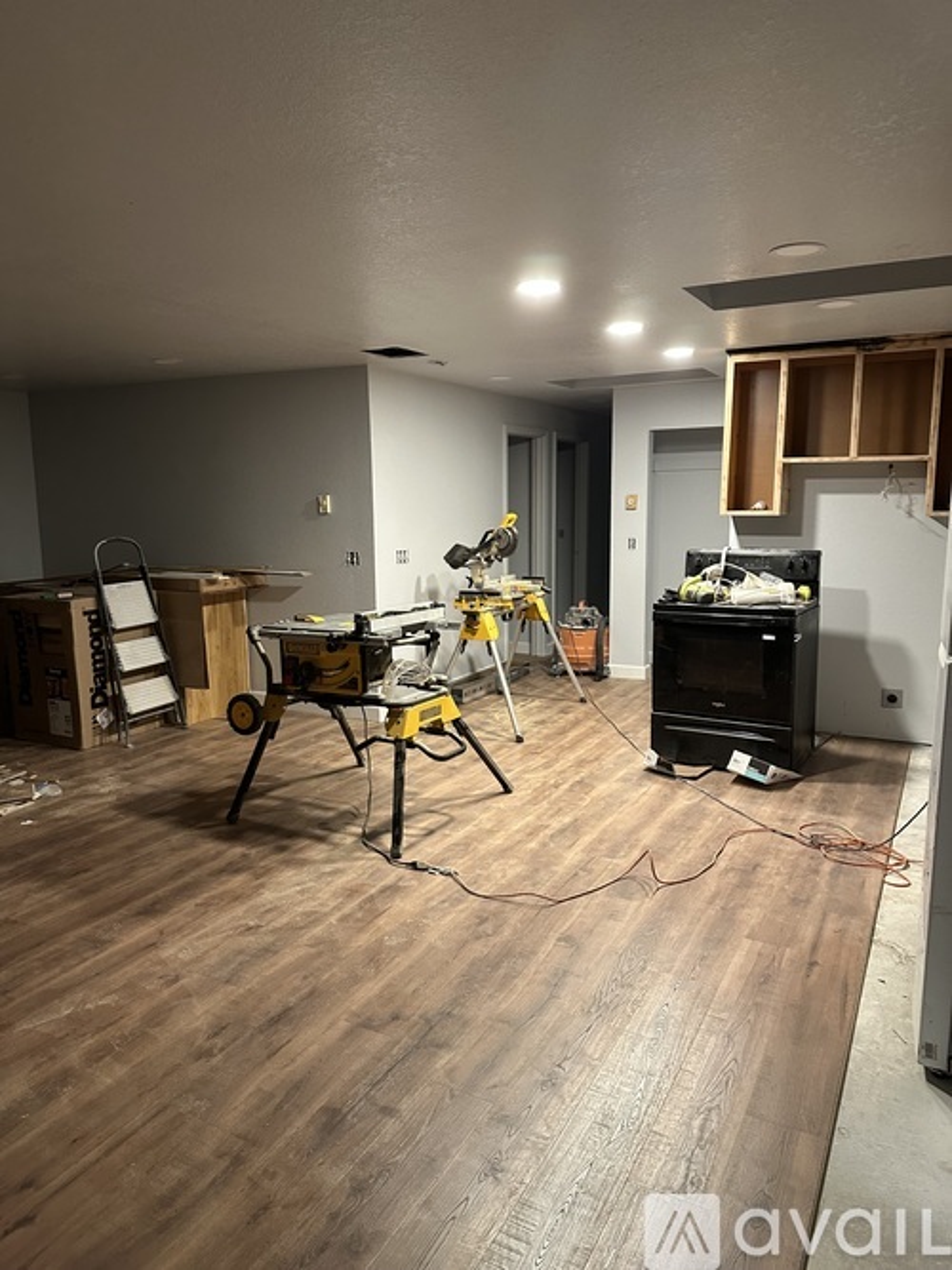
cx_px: 476
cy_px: 635
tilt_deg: -10.7
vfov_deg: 71.6
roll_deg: +1.2
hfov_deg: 56.8
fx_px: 880
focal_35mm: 24
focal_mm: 6.86
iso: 400
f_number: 1.78
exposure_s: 1/60
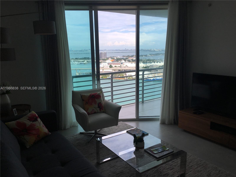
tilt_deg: -11.3
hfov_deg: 61.7
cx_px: 118
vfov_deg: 48.2
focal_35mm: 29
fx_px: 198
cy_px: 88
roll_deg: +0.0
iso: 25
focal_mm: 4.15
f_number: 2.2
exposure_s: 1/950
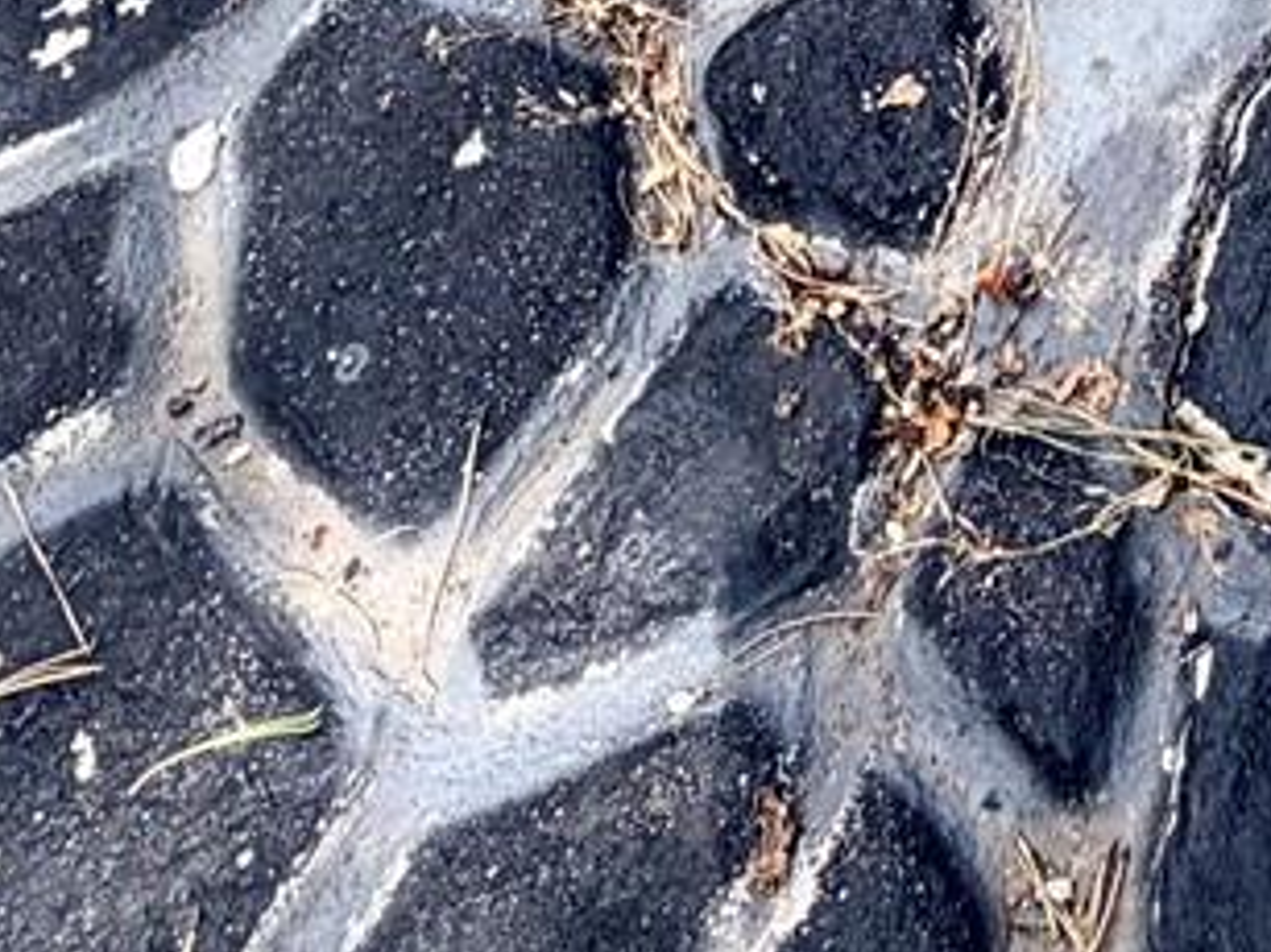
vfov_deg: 13.8
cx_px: 1772
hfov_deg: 22.9
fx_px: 2679
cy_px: -1382
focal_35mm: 73
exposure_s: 1/694
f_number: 2.2
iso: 40
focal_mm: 2.22
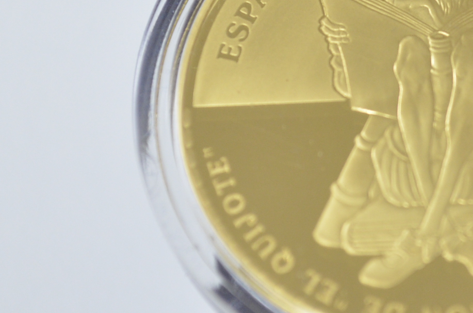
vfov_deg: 7.5
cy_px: 67
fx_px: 2377
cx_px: 429
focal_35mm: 181
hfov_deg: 11.3
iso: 800
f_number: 5.6
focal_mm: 45
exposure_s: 1/60
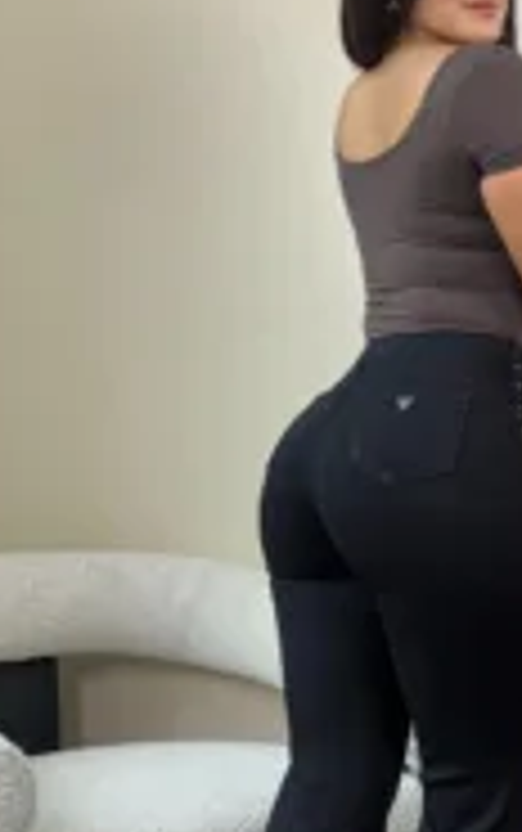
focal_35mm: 55
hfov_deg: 22.0
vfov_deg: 36.6
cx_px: 608
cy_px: 540
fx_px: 1249
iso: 50
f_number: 1.78
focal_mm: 6.76
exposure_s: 1/100
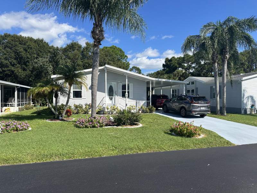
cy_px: 96
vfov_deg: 56.8
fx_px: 178
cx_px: 128
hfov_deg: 71.6
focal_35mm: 24
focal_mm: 6.86
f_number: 1.78
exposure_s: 1/4348
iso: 80
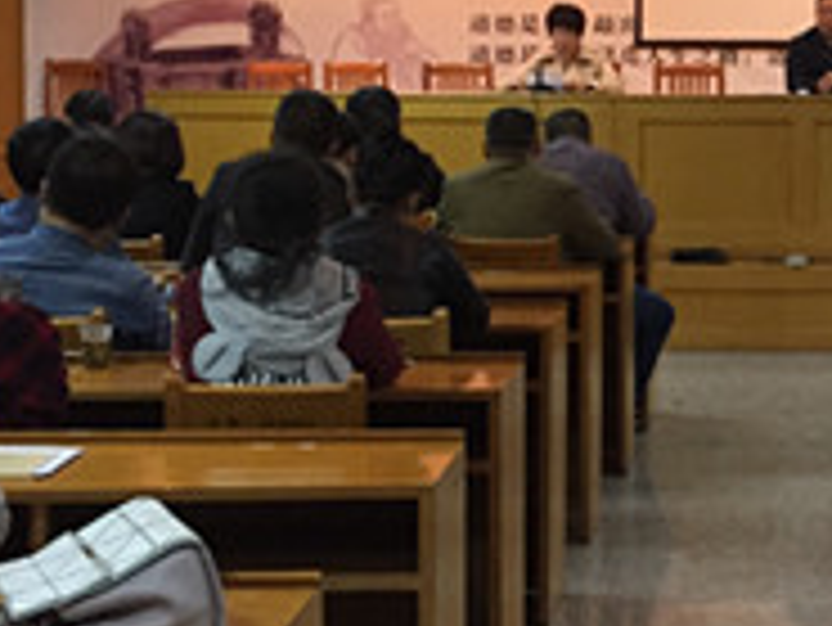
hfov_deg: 20.4
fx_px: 2261
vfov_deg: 15.6
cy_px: 131
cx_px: 760
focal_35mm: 94
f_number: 2.2
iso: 200
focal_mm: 4.15
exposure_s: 1/30
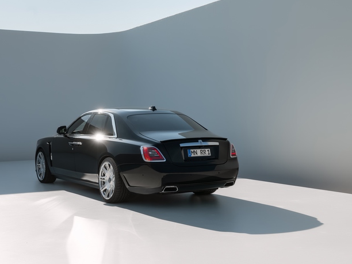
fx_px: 559
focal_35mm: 55
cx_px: 157
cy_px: 133
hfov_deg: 34.9
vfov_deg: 26.6
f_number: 7.1
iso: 125
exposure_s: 1/160
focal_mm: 50
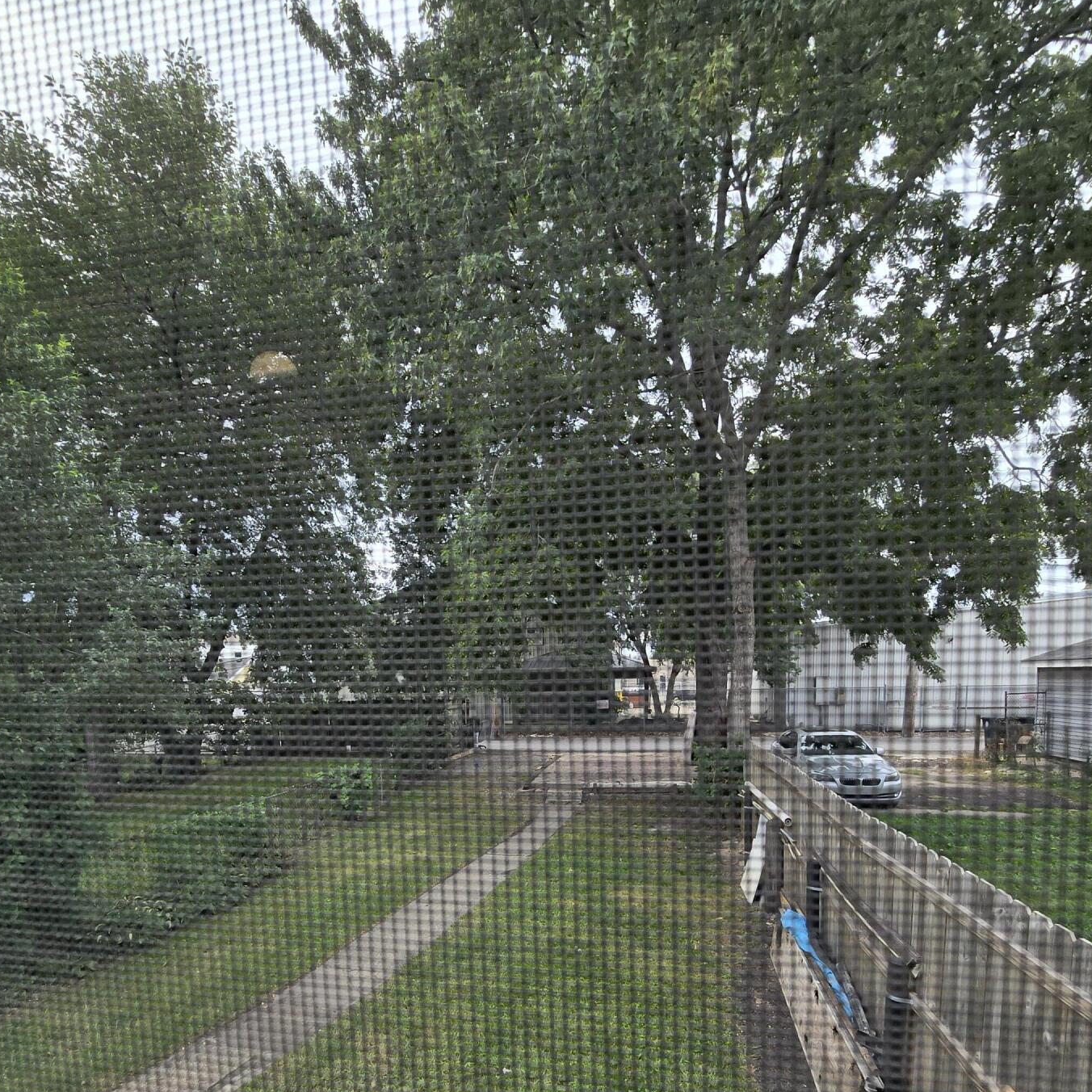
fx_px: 607
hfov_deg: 83.8
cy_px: 738
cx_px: 507
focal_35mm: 17
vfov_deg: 80.8
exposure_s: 1/214
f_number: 2.2
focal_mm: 2.2
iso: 50
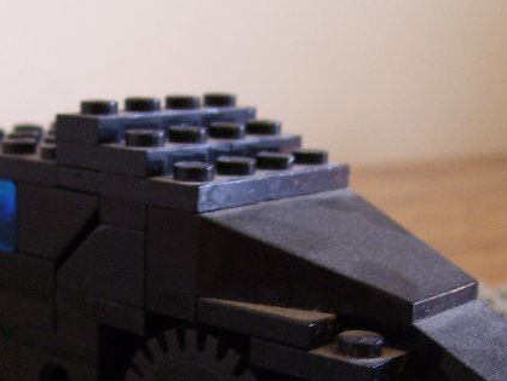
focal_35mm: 75
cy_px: 325
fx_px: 1099
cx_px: 126
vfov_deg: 19.4
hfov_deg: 25.7
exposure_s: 1/8
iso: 160
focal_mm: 6
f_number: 2.7
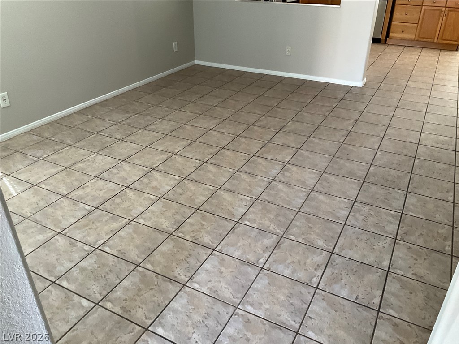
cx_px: 230
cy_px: 172
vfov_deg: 48.2
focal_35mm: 29
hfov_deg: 61.7
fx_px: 385
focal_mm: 3
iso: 125
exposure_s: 1/60
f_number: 1.8
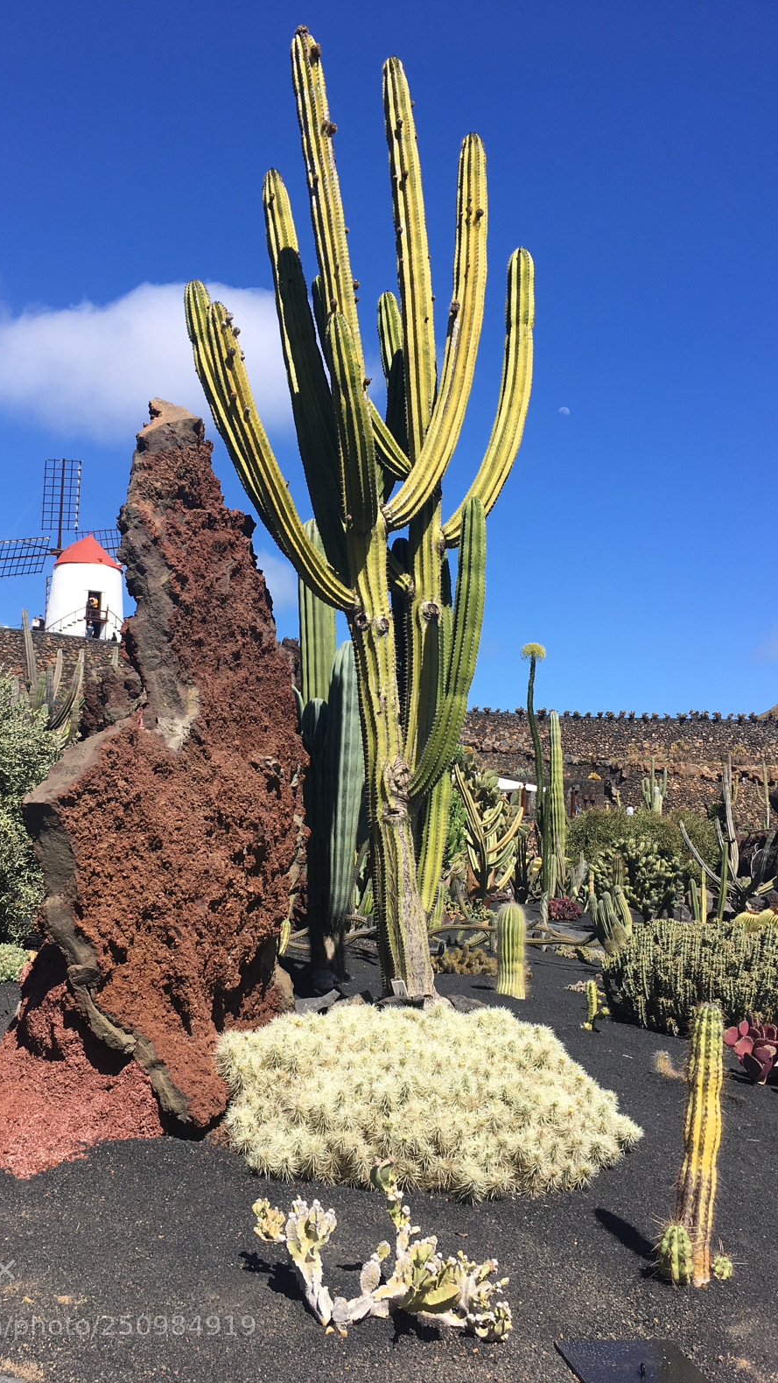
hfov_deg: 36.6
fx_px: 1173
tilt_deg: +4.5
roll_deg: -2.2
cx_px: 323
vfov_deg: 61.0
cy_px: 694
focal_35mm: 32
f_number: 2.2
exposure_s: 1/1570
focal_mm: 4.15
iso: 25
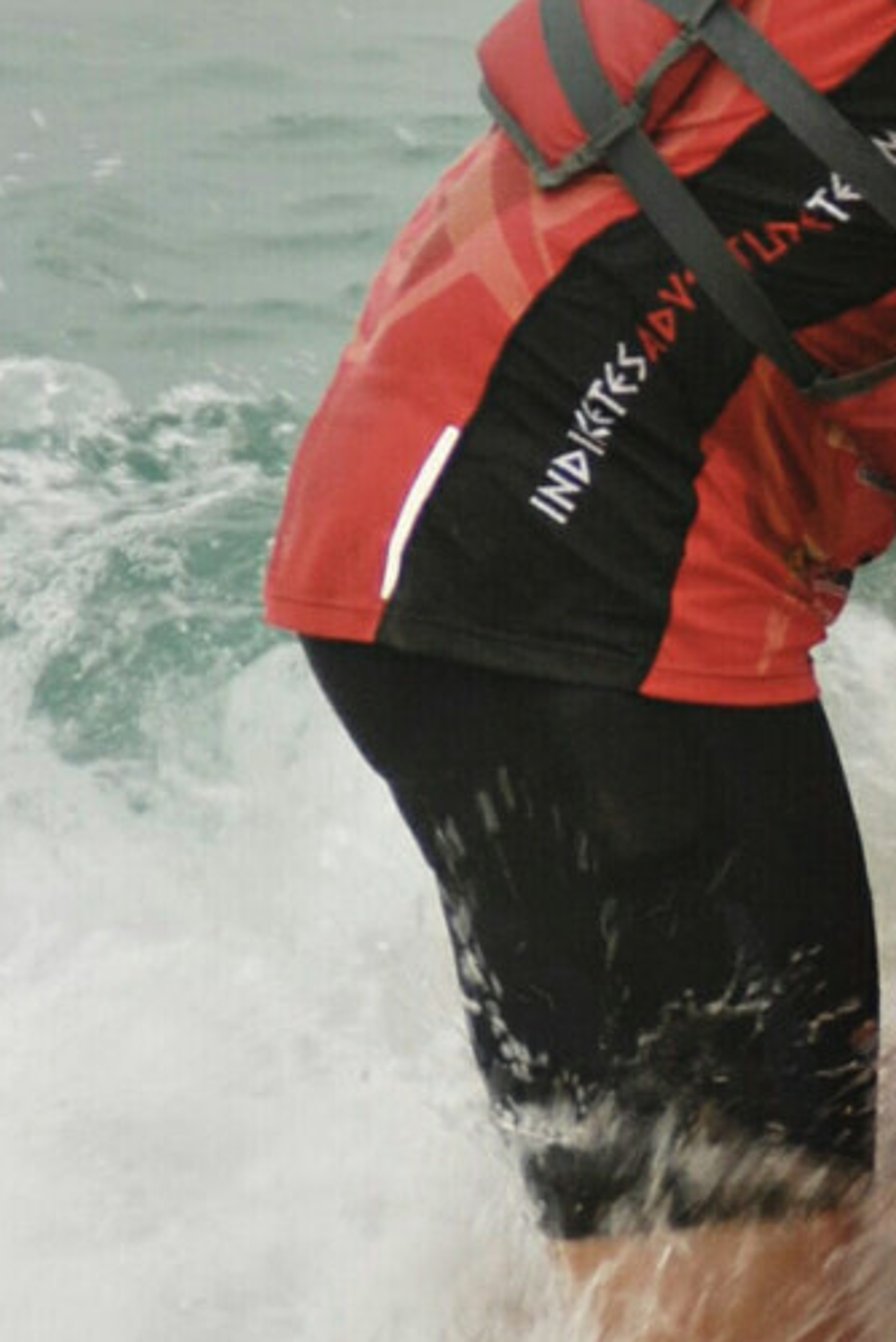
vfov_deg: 3.5
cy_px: 556
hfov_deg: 2.3
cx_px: 1787
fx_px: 21773
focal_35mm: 584
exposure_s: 1/125
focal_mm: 95
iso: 100
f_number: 5.6
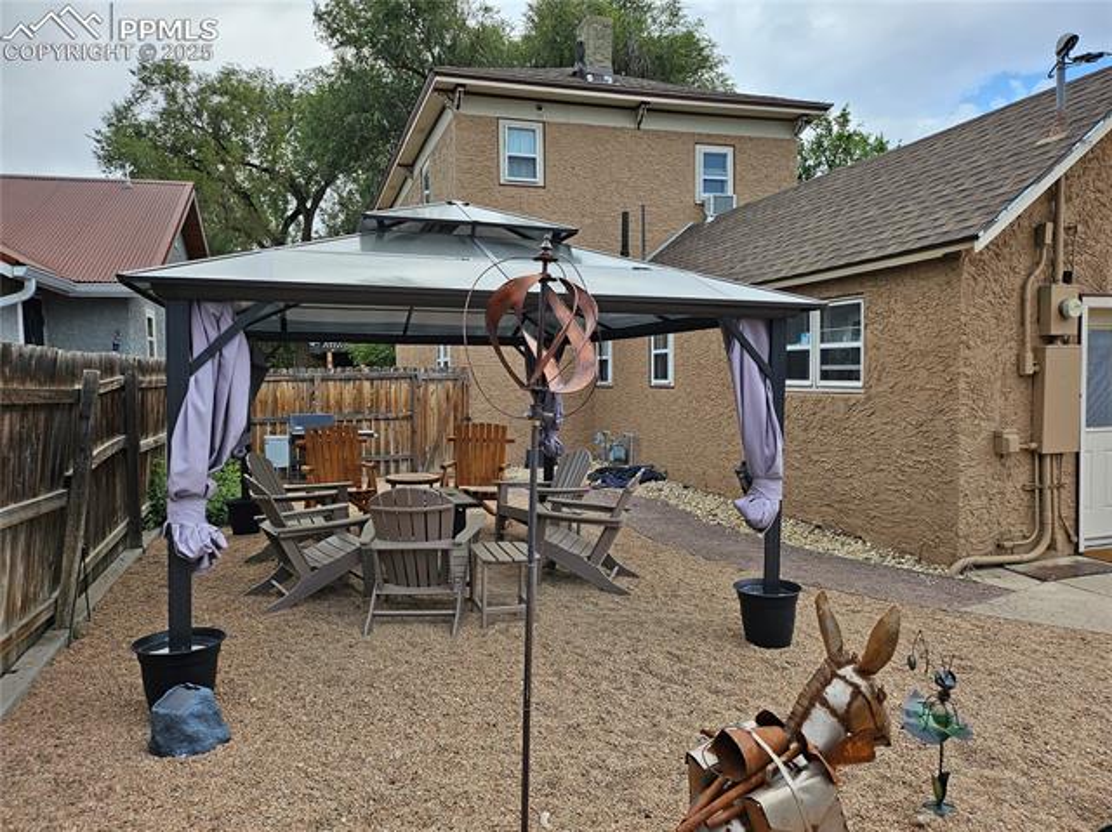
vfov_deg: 56.8
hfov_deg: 71.6
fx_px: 770
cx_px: 556
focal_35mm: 24
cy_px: 416
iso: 50
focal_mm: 5
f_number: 1.8
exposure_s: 1/939
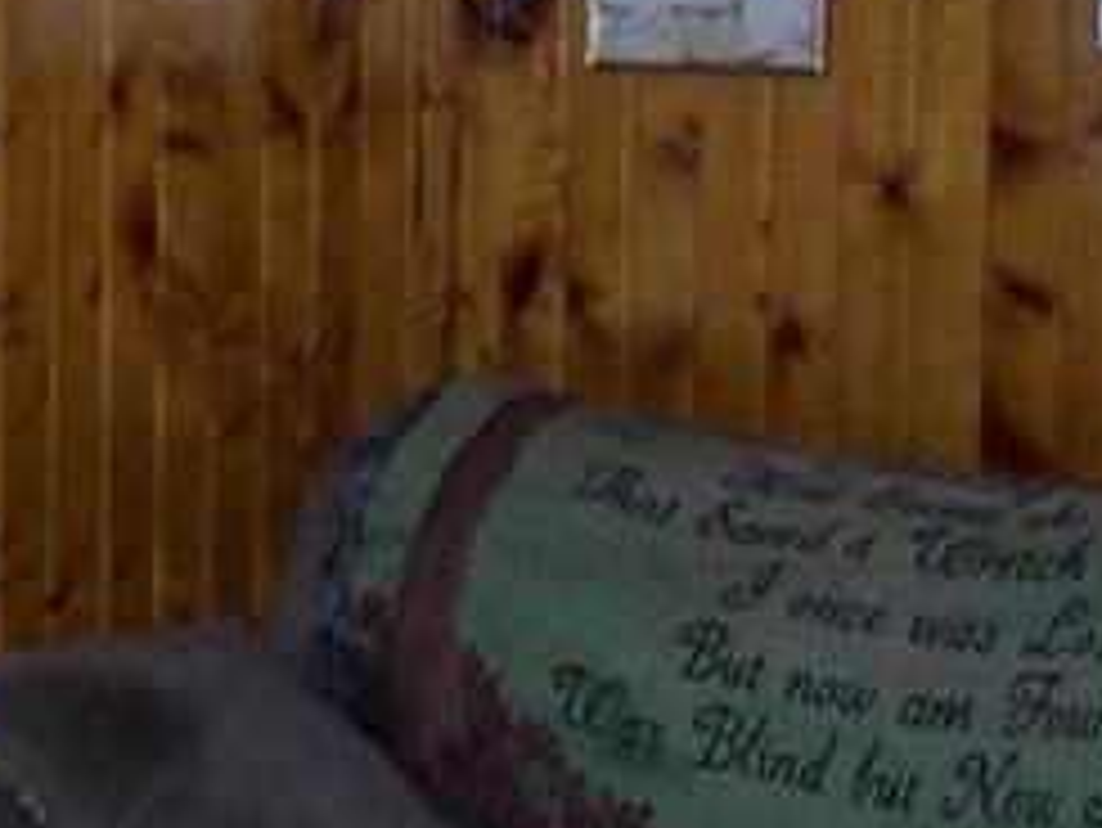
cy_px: 652
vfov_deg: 10.1
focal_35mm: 146
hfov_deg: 12.2
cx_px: -999
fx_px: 4650
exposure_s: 1/60
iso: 80
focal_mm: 6
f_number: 2.8
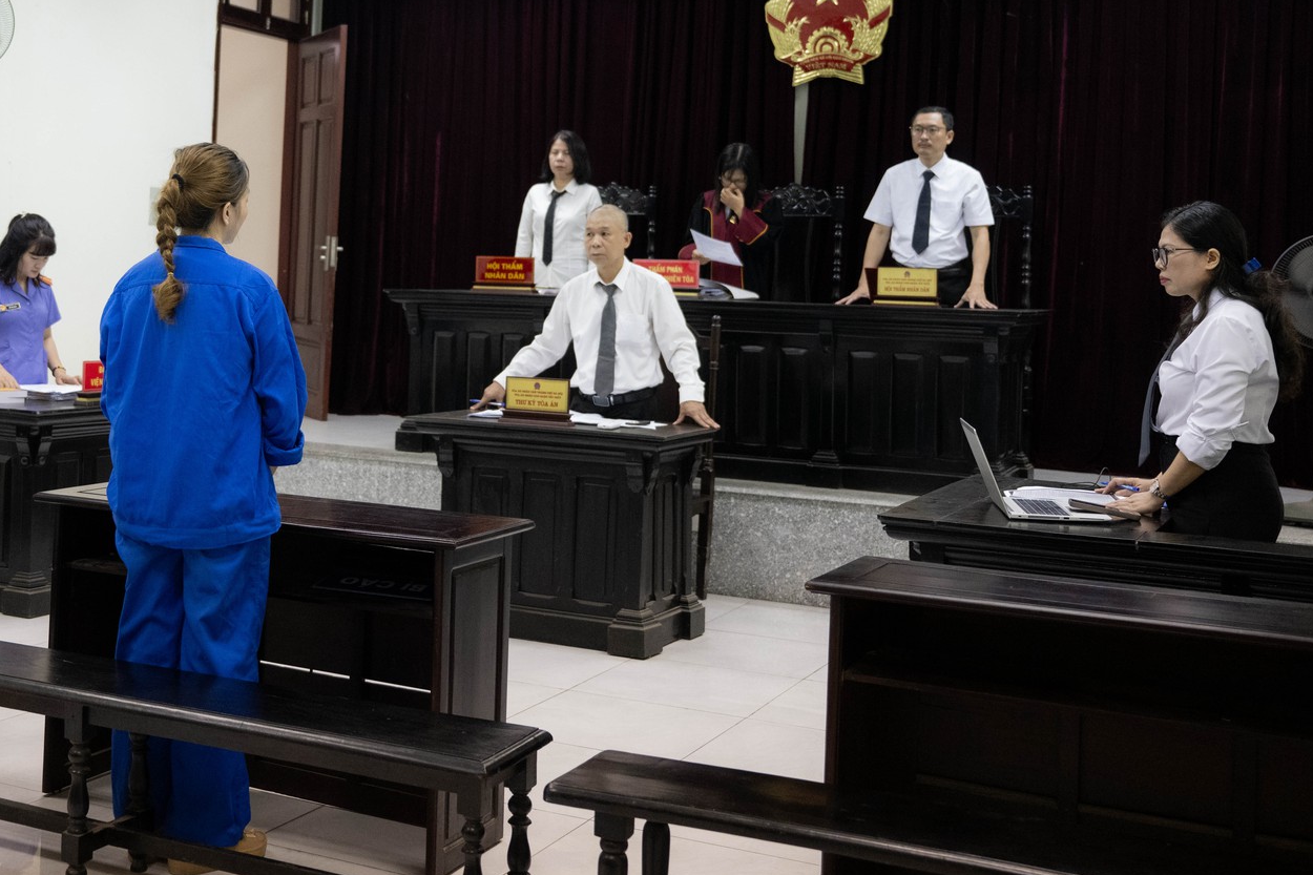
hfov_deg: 40.5
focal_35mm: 48
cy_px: 252
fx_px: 1750
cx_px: 411
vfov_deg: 27.8
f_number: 2.8
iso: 4000
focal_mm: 30
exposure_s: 1/250
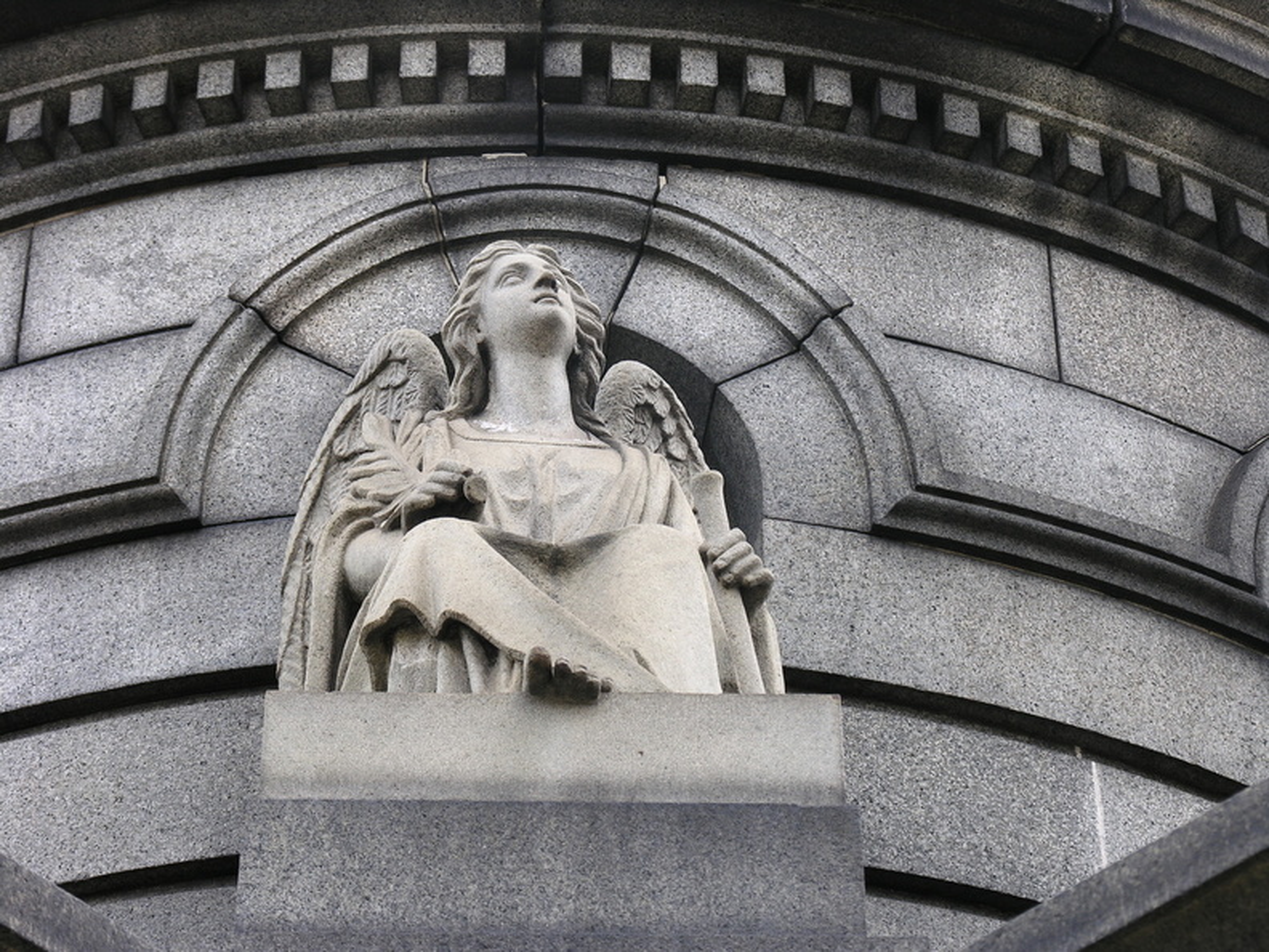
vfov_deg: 11.7
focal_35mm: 127
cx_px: 634
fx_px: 4656
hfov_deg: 15.5
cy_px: 476
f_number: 4.8
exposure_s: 1/46.7
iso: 50
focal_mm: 32.4
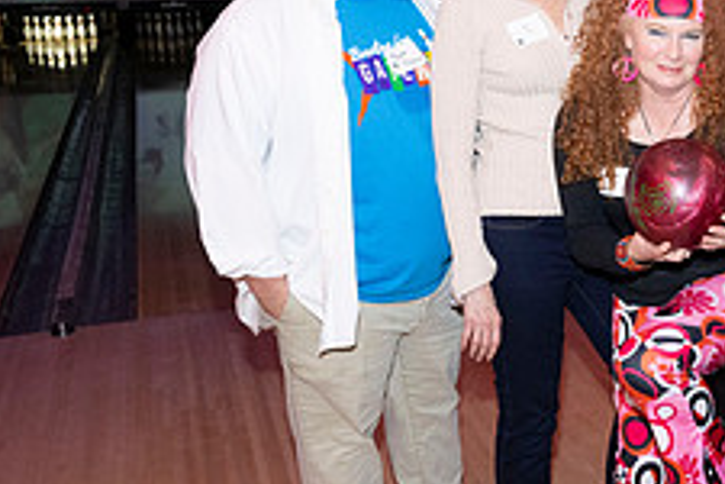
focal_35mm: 62
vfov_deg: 21.9
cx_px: 828
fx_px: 1249
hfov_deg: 28.8
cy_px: 182
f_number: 5.6
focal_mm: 24
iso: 2000
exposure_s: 1/100
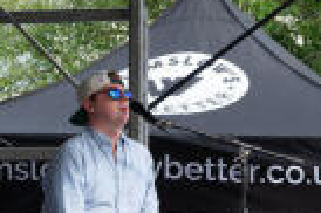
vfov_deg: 4.5
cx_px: -38
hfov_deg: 6.8
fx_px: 2699
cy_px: -1
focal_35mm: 303
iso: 400
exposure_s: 1/160
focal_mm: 85
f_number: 11
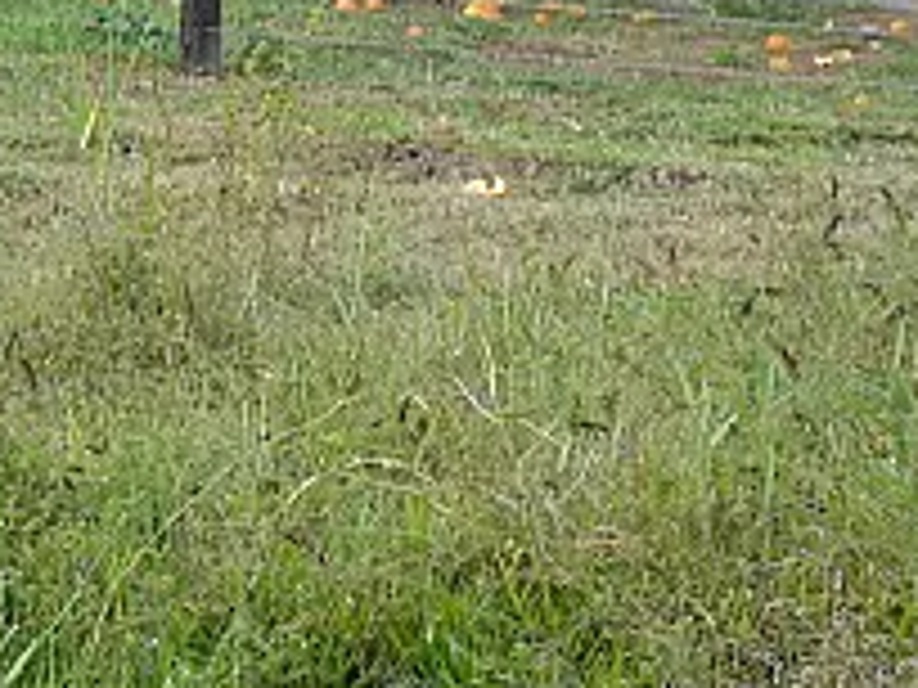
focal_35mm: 159
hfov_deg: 12.3
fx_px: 4204
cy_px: -20
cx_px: 9
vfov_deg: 9.3
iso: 160
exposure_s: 1/125
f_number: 5.6
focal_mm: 35
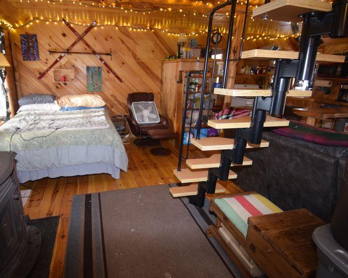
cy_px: 137
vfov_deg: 65.6
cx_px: 144
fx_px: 216
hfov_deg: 77.0
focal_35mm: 21
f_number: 4
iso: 1600
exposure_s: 1/60
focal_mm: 12
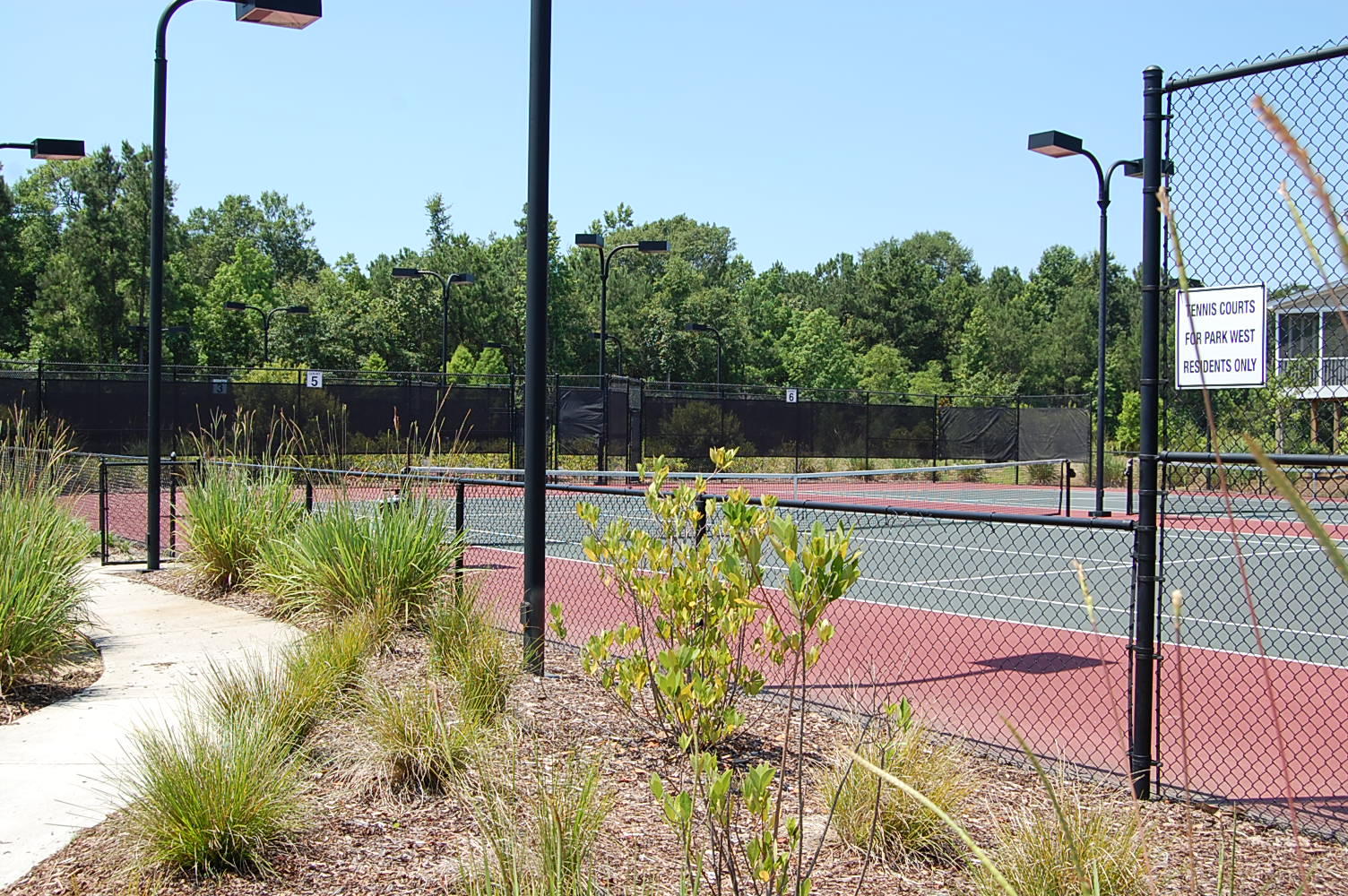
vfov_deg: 34.1
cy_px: 448
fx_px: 1459
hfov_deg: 49.6
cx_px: 674
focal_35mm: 39
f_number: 8
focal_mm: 26
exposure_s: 1/250
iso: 200
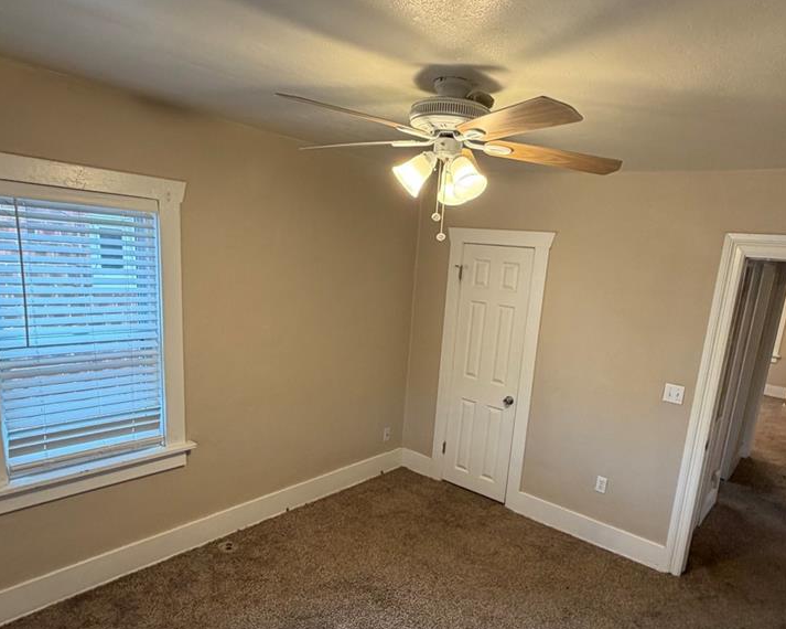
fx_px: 535
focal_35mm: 23
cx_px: 440
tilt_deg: -13.0
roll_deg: -5.2
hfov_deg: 72.3
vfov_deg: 60.3
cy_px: 379
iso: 200
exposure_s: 1/60
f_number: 2.2
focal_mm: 2.22
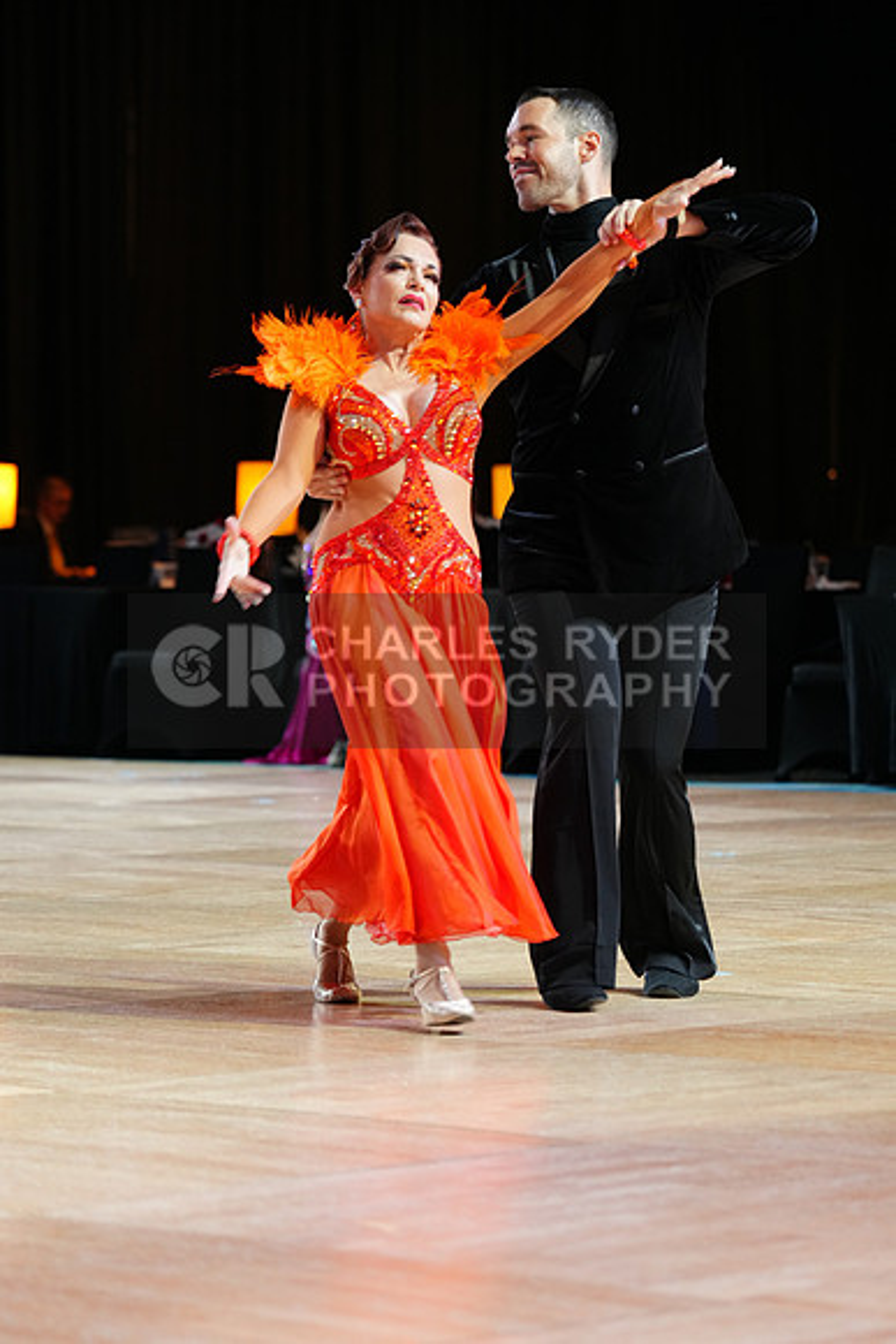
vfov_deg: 14.7
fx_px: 5223
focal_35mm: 140
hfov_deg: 9.8
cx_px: 448
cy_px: 672
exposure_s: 1/250
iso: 2500
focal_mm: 140
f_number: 4
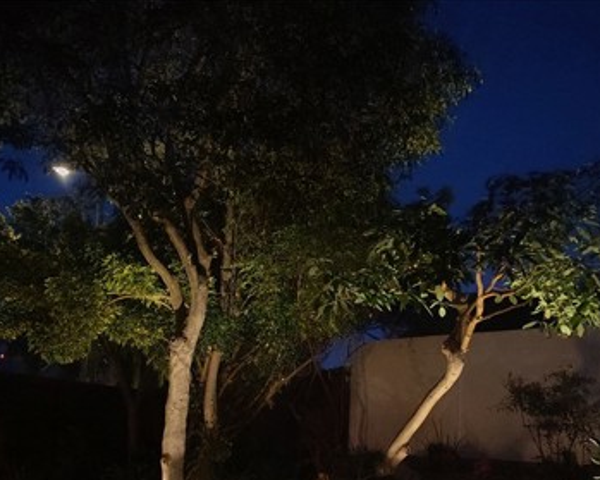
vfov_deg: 33.5
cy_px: 410
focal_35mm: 43
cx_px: 323
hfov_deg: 42.9
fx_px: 763
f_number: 1.8
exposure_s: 1/6.94
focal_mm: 5.56
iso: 11072
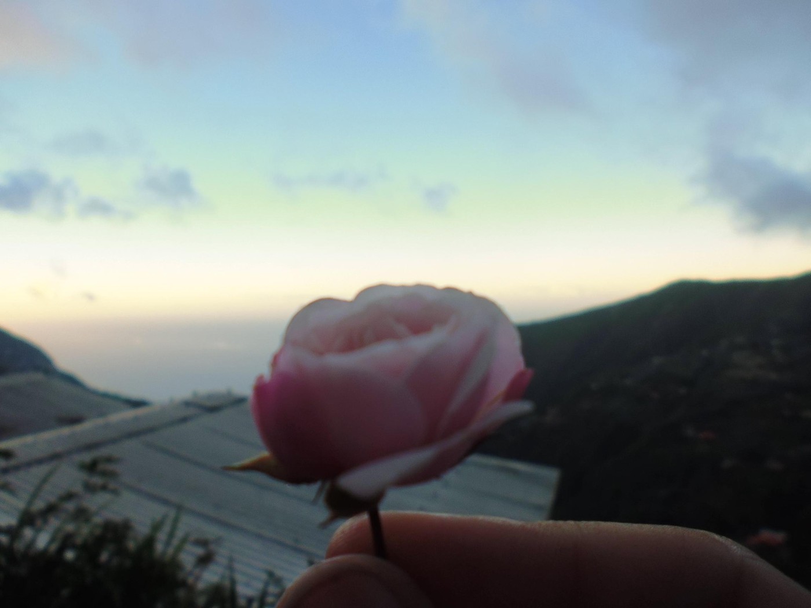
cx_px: 406
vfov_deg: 56.8
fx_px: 562
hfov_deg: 71.6
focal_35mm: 24
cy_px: 304
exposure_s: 1/200
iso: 160
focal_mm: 4.3
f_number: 2.8
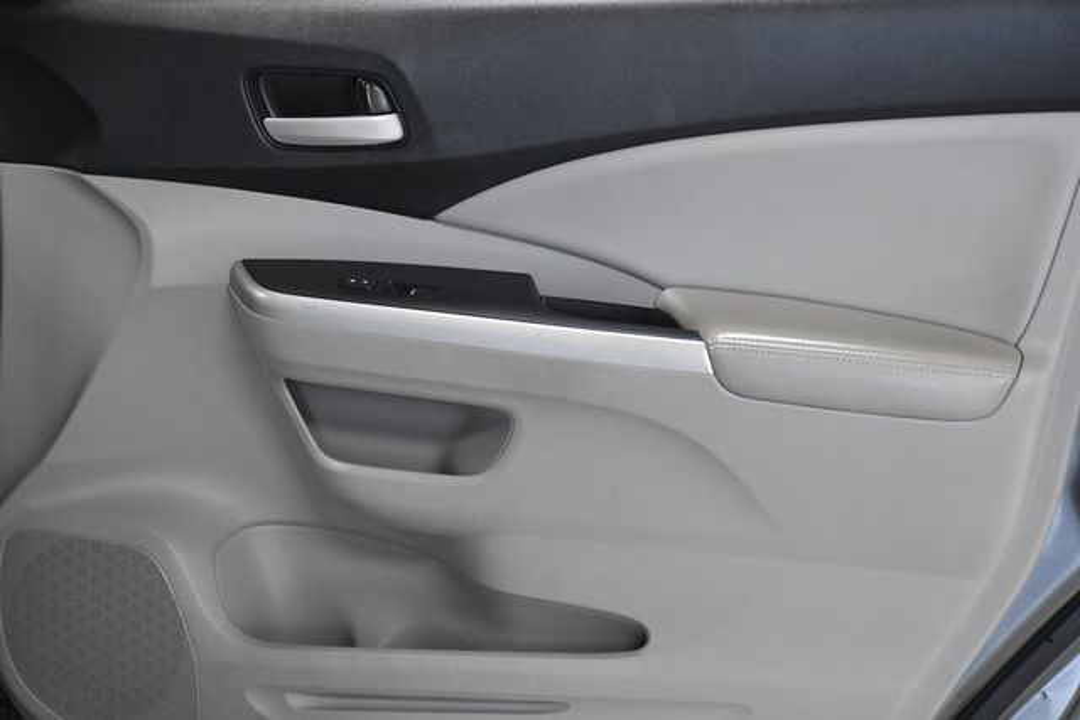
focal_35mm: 75
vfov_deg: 18.2
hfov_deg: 27.0
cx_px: 540
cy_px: 360
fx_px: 2250
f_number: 4.8
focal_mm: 50
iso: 2500
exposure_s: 1/250
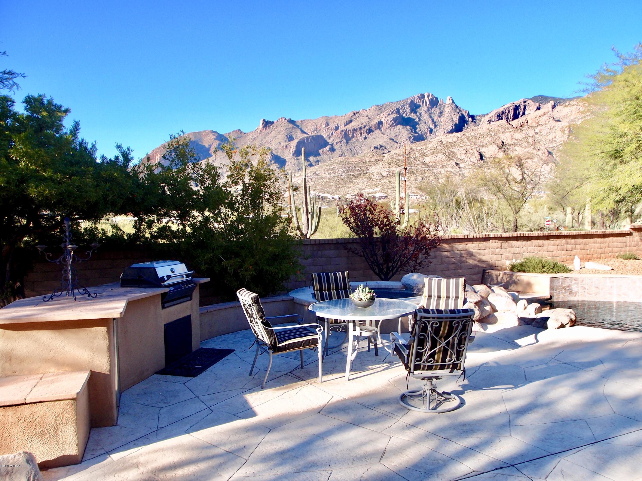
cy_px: 240
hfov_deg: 63.4
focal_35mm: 28
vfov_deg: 49.7
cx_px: 321
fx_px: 519
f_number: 2.5
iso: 100
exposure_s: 1/640
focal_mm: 6
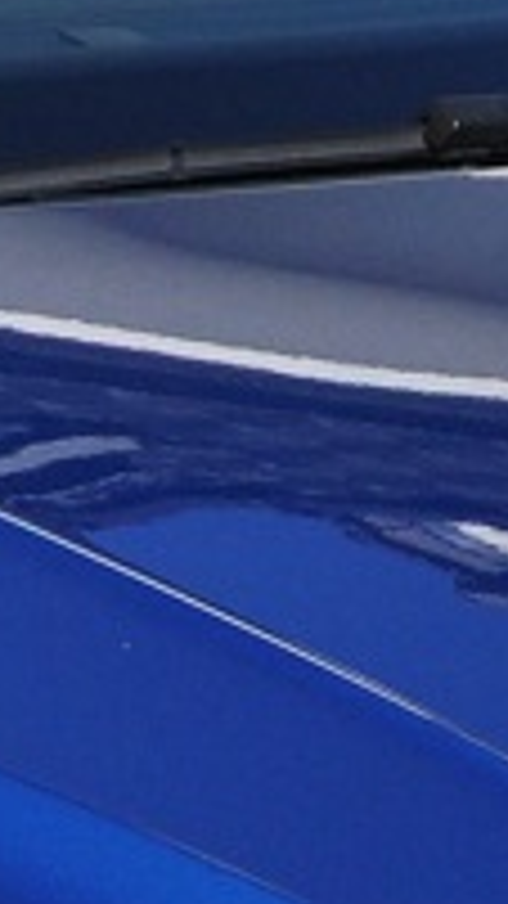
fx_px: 10661
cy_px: 965
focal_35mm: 445
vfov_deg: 4.8
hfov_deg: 2.7
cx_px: -526
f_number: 11
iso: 250
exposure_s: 1/500
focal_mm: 30
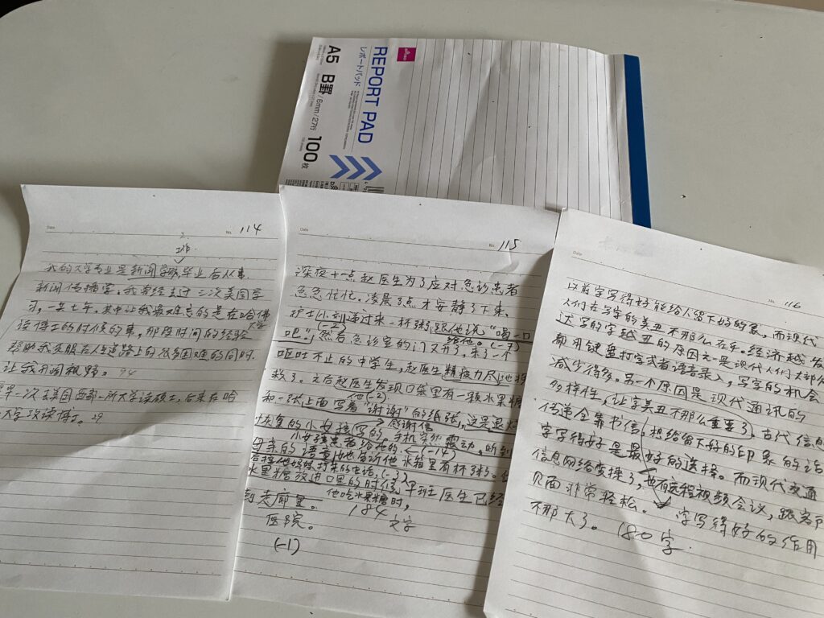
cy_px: 309
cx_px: 412
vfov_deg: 53.1
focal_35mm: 26
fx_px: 619
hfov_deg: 67.3
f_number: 1.8
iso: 200
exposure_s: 1/60
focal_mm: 4.25
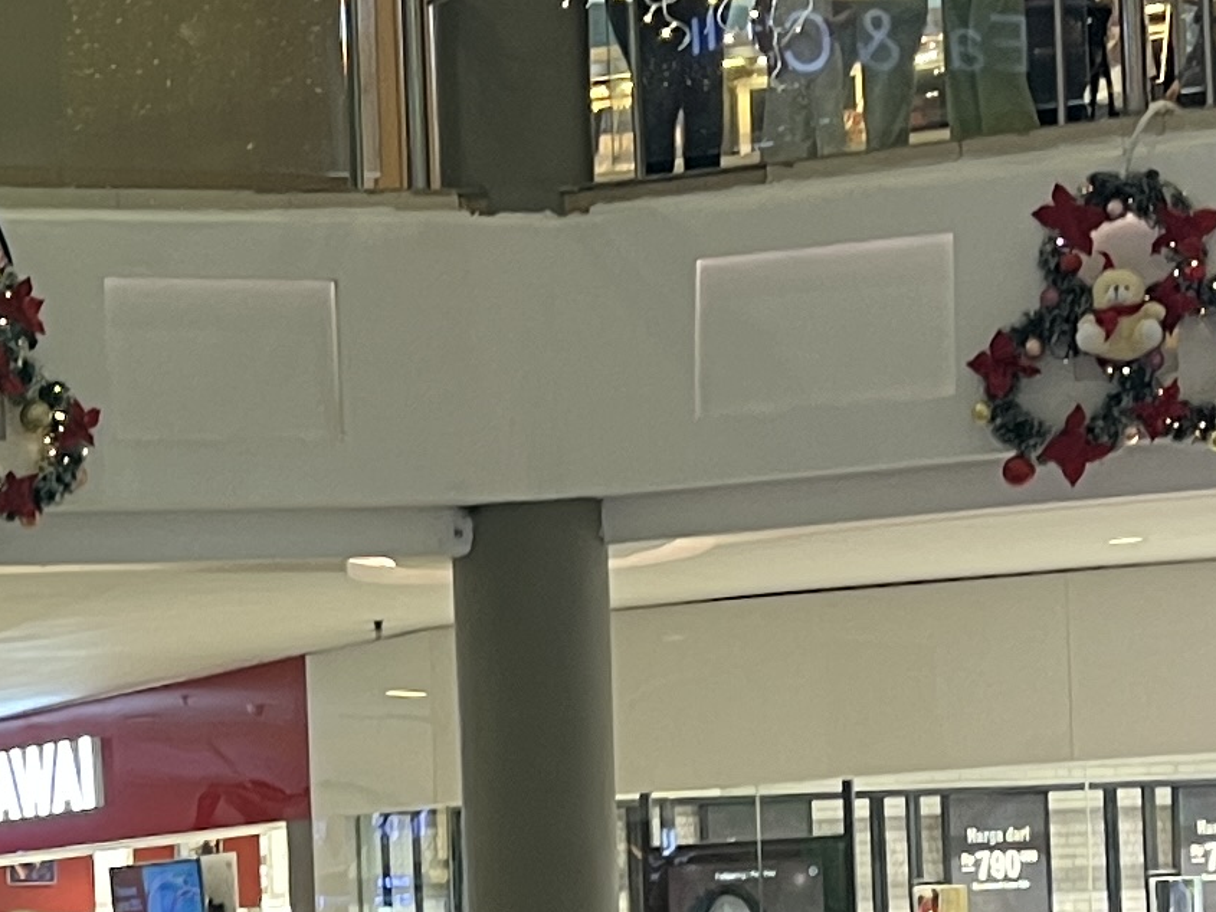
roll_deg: +1.1
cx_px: -214
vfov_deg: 11.7
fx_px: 4357
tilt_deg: -0.7
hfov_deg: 15.4
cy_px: 1079
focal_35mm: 124
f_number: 1.6
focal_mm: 5.1
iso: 80
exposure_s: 1/50
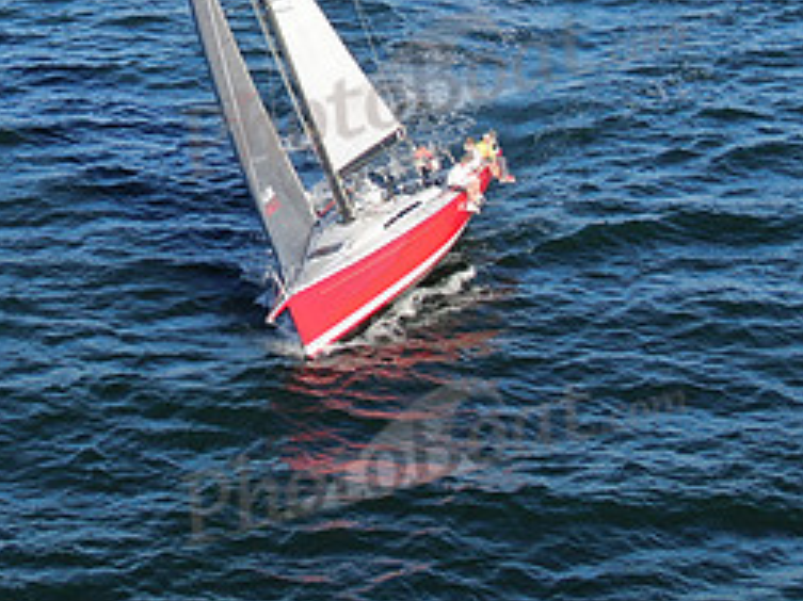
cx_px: -3
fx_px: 2574
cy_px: -50
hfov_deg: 17.3
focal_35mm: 111
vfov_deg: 13.1
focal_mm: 8.6
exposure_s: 1/500
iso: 100
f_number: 3.8
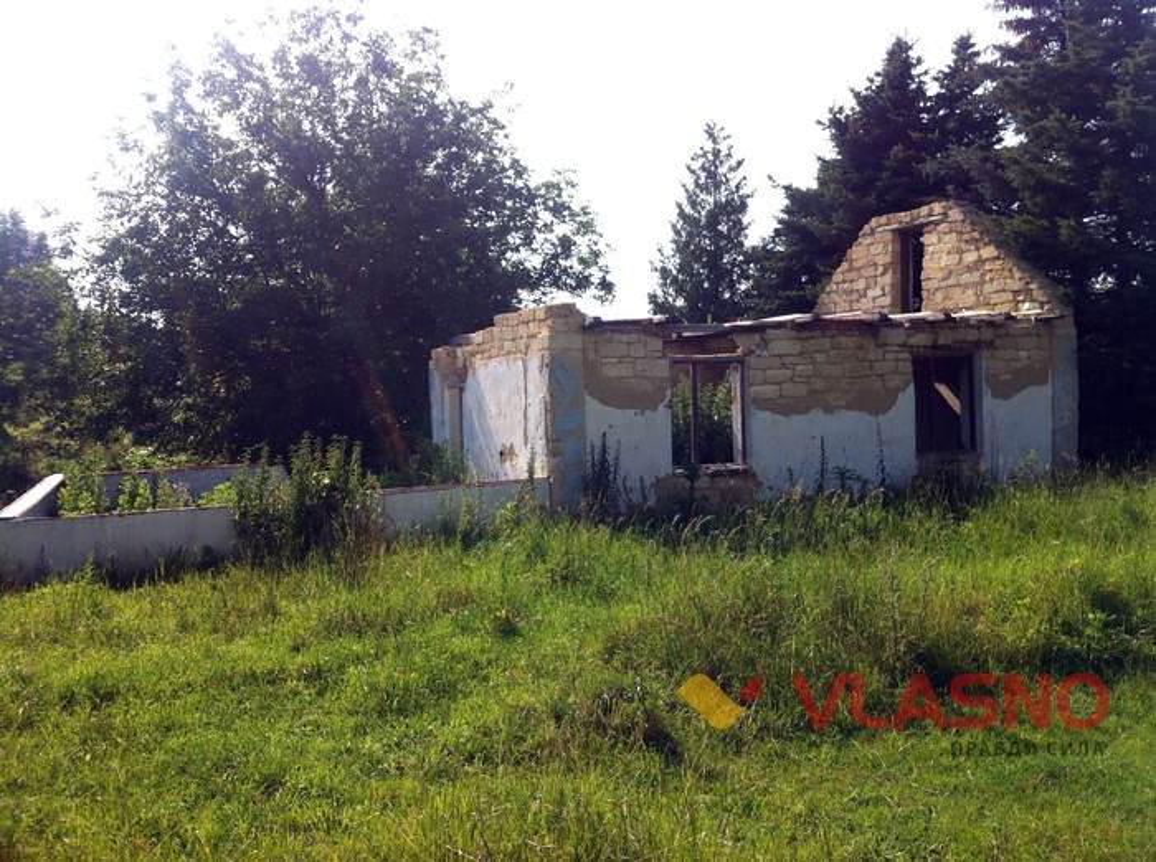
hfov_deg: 52.7
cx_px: 578
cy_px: 431
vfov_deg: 40.6
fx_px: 1166
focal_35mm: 35
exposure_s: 1/1005
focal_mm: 3.85
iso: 80
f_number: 2.8
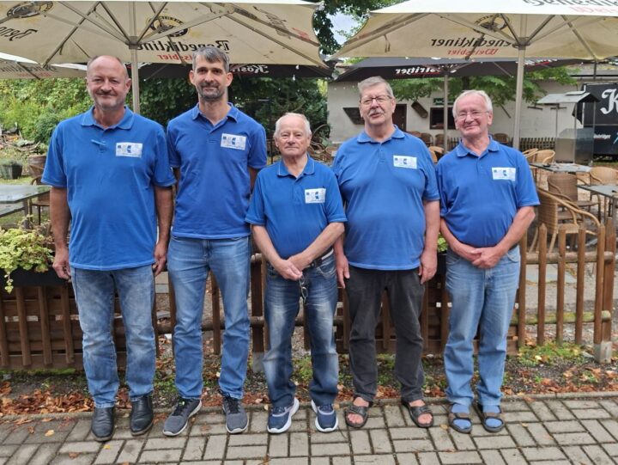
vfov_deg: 58.9
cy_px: 232
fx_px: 411
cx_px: 309
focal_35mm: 23
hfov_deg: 73.9
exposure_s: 1/606
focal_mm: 5.54
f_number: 1.8
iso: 50
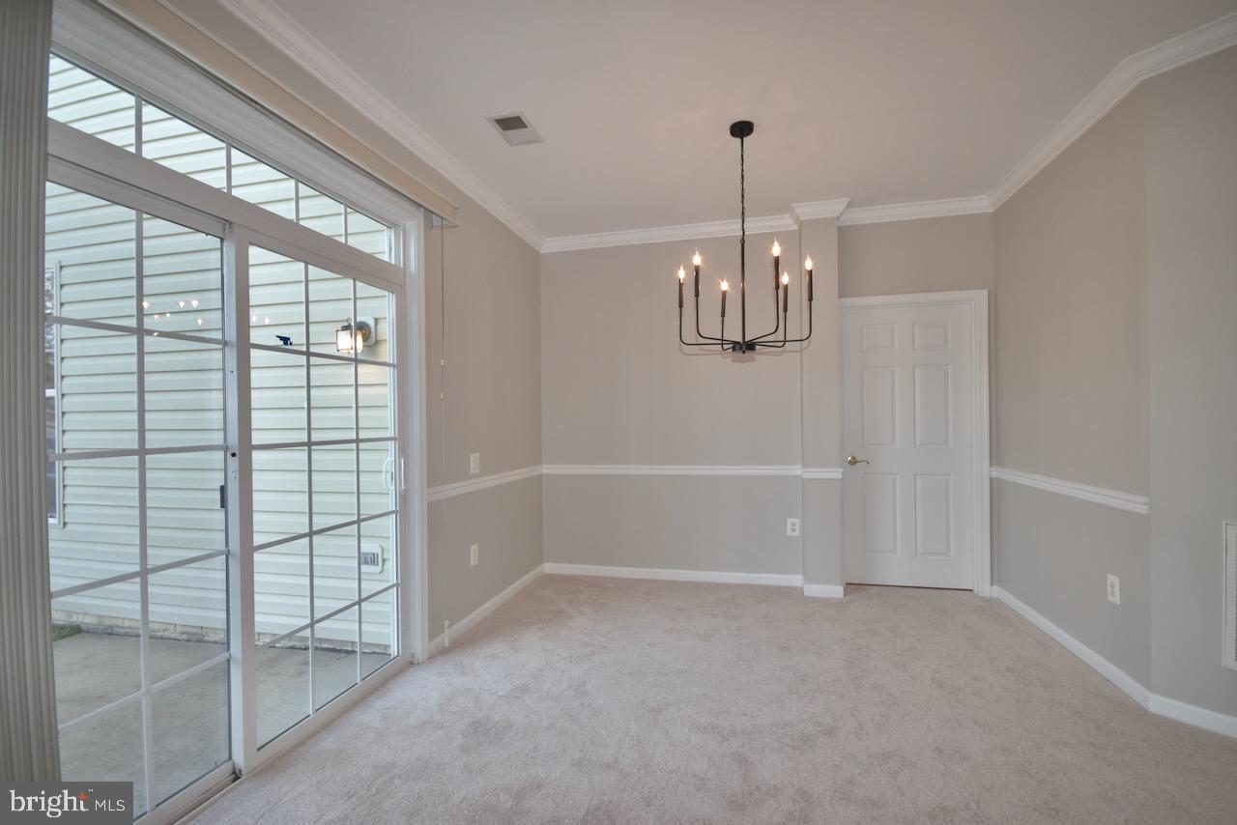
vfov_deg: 77.4
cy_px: 412
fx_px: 516
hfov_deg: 100.4
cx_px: 618
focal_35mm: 15
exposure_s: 1/60
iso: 400
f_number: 5.6
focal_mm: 10
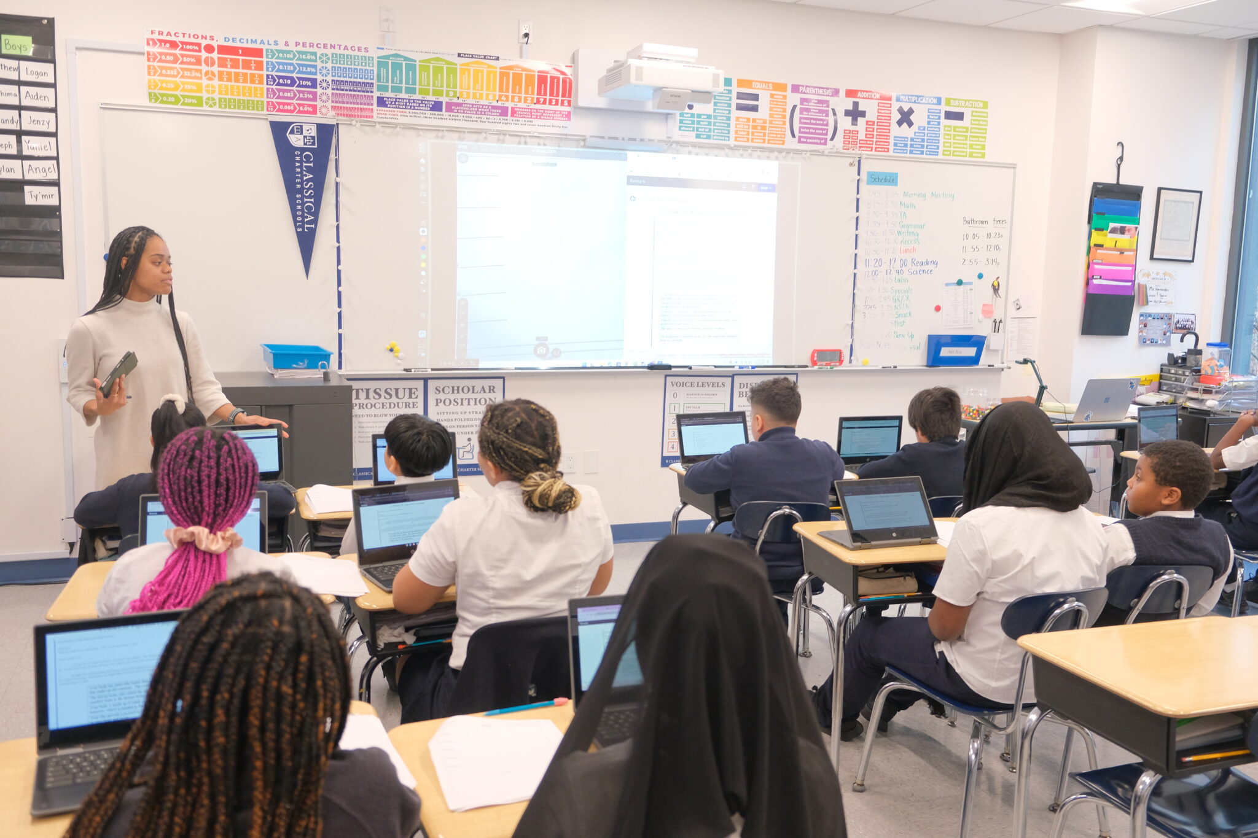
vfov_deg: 42.3
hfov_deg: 60.3
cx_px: 629
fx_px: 1083
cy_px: 419
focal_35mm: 31
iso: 1250
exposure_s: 1/100
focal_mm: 20.5
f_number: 3.2
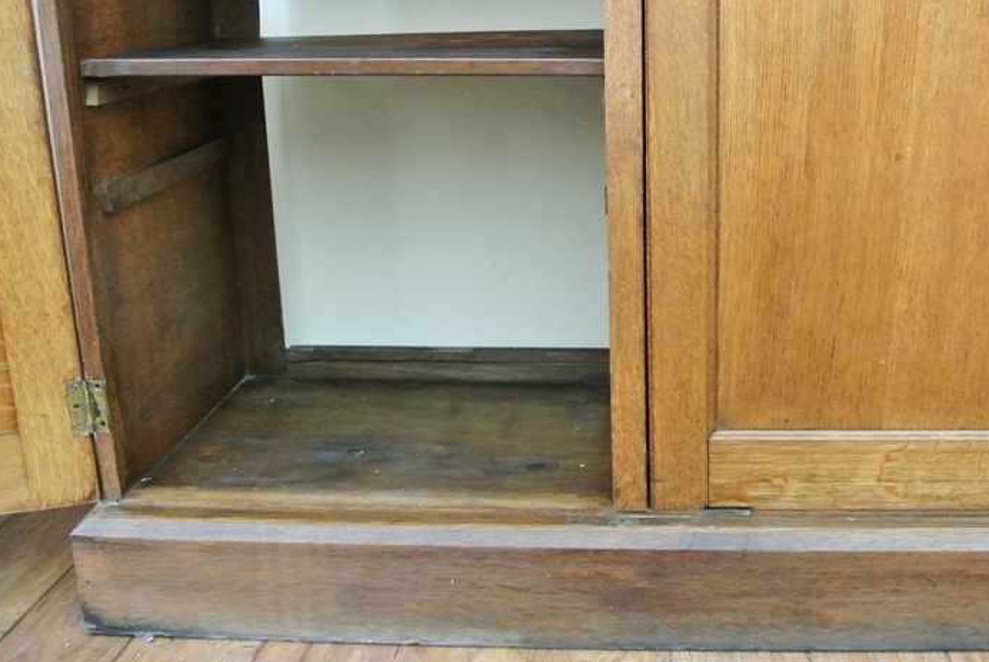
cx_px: 662
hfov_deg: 48.6
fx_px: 1073
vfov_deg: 34.0
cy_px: 222
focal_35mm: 39
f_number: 3.5
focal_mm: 10
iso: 3200
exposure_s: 1/30
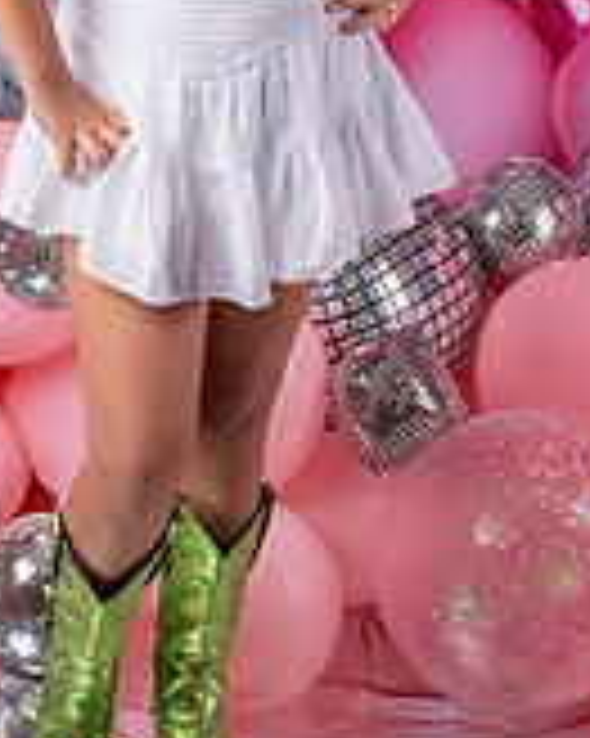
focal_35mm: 103
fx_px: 2250
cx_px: 243
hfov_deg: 14.9
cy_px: 50
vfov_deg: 18.3
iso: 125
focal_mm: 40
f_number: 5
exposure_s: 1/200
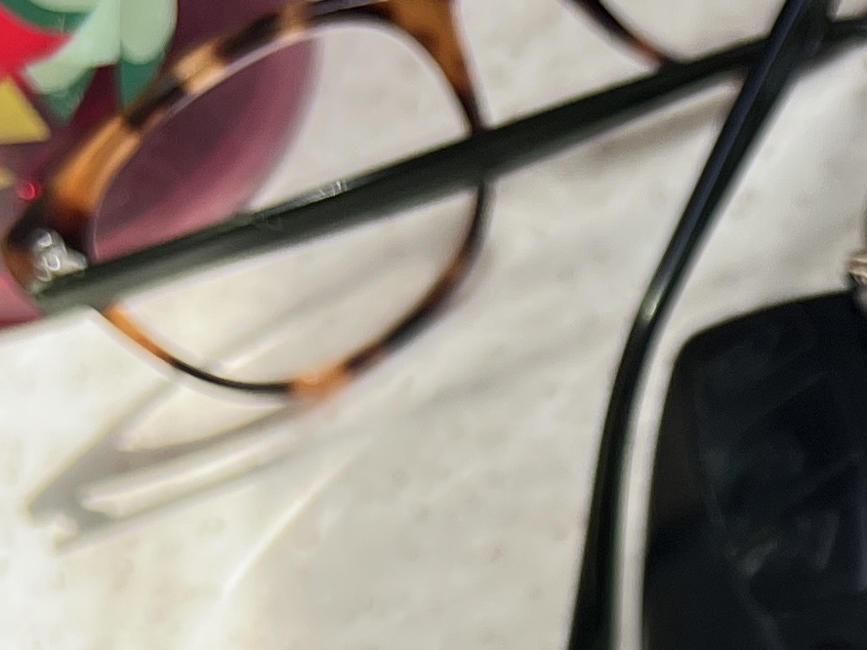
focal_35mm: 118
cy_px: 1265
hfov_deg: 15.8
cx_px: 1135
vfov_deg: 11.4
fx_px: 2955
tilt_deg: -61.2
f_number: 1.5
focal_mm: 5.7
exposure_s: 1/374
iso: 50
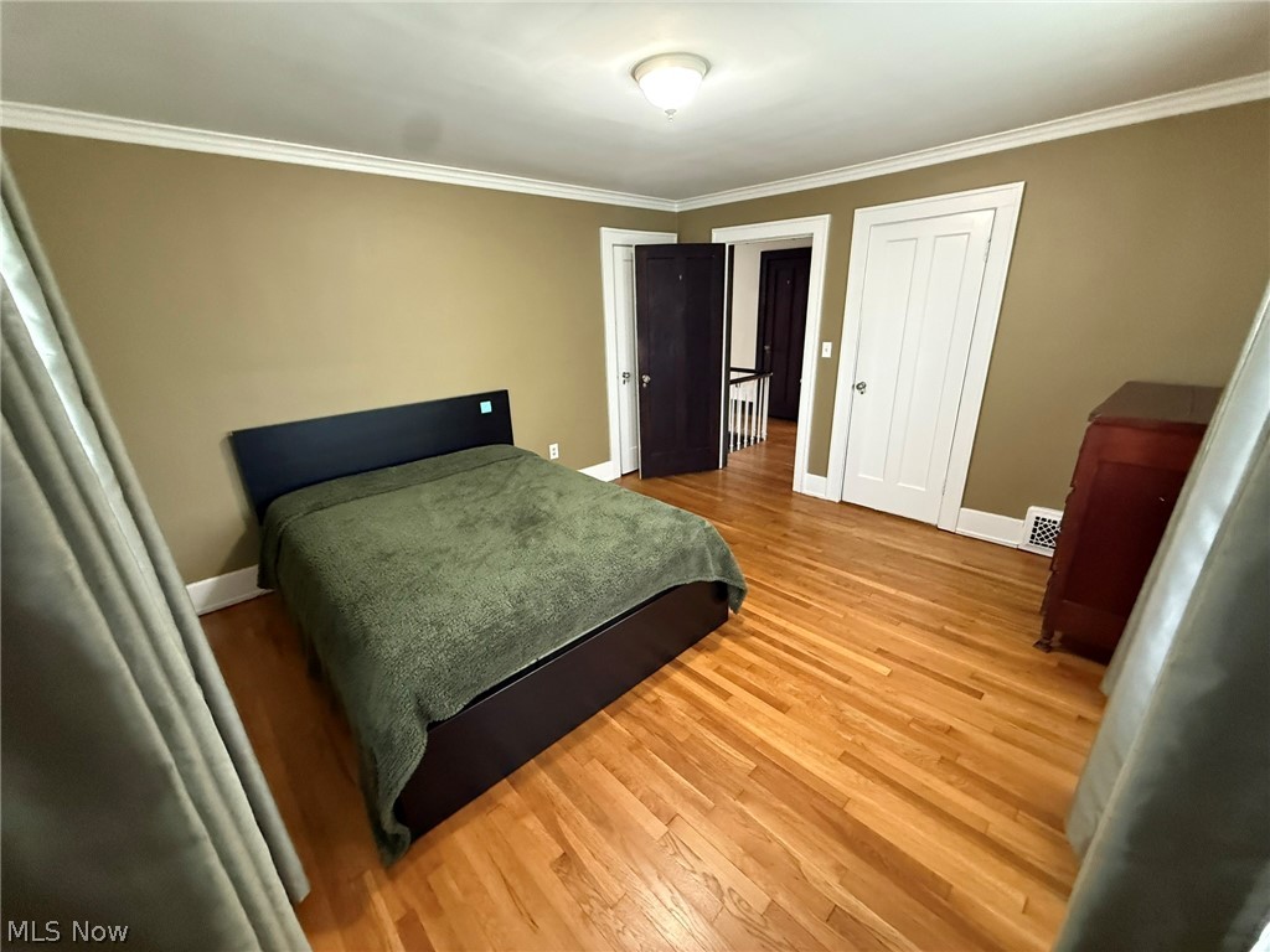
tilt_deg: -19.6
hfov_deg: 102.1
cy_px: 476
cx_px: 635
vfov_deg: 85.7
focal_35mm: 14
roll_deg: +1.9
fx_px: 514
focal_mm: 2.22
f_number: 2.2
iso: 800
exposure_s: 1/60
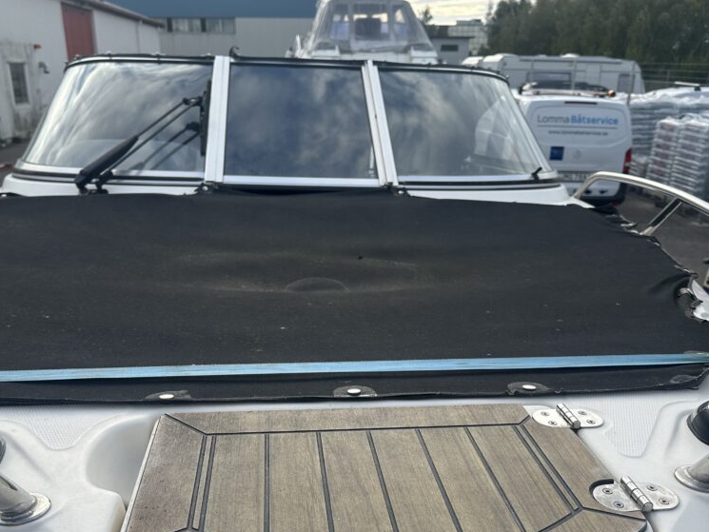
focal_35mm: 33
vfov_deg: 42.7
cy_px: 328
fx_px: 676
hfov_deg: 55.3
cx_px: 357
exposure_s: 1/1812
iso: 80
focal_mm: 6.86
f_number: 1.78
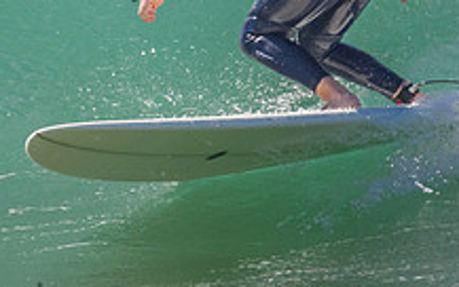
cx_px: -55
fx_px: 27304
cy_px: -50
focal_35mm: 2181
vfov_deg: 0.6
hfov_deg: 1.0
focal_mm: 800
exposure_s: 1/2000
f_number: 11
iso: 2000
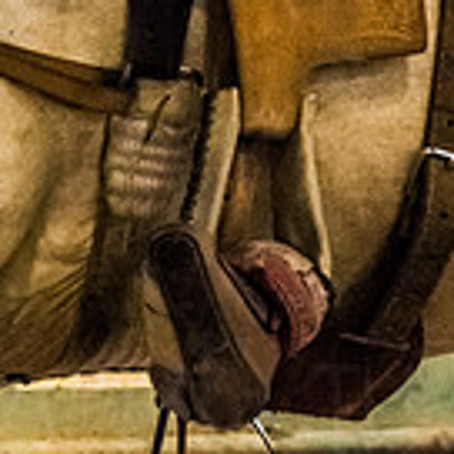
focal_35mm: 463
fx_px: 6870
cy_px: -190
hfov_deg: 3.8
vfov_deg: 3.8
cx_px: 359
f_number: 6.3
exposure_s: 1/125
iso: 6400
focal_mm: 110
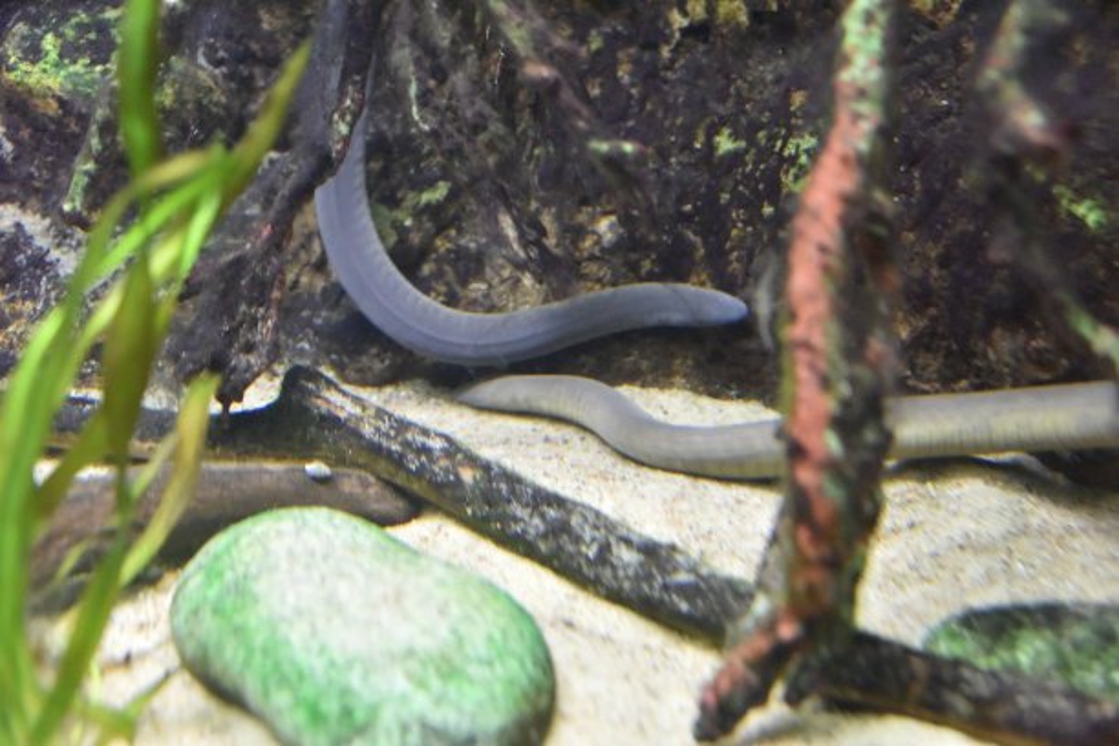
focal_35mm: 45
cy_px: 373
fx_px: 1399
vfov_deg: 29.9
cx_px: 560
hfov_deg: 43.6
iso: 6400
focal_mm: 45
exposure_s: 1/60
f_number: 4.2
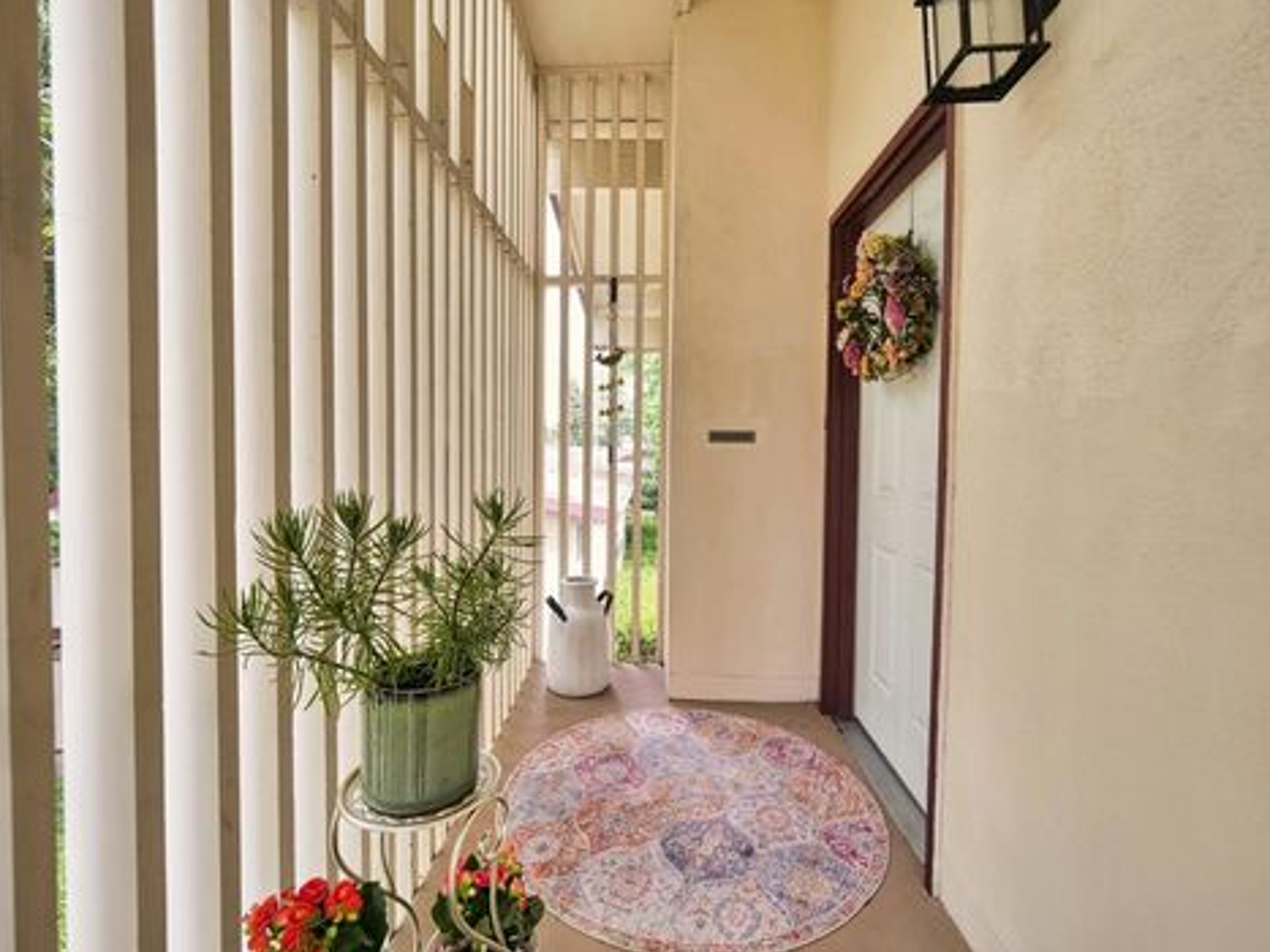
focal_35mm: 15
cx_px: 653
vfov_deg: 81.7
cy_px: 461
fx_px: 550
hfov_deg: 98.2
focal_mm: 7
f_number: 3.2
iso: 100
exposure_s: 1/125
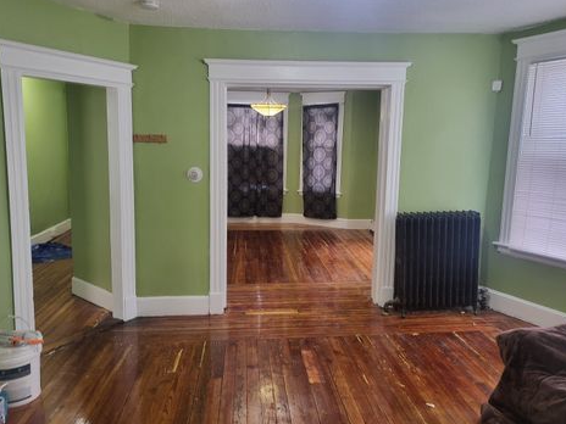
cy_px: 224
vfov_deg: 49.7
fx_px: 458
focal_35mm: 28
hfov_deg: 63.4
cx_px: 282
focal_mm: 5.4
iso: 200
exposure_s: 1/40
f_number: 1.8
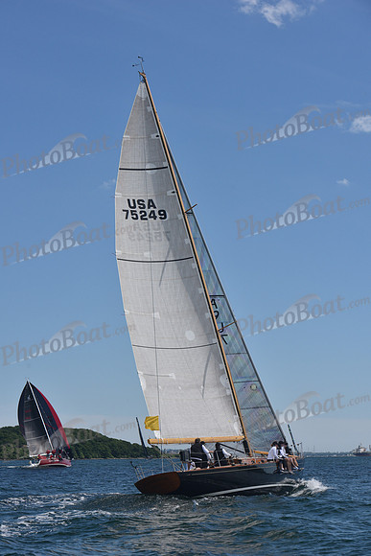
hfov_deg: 17.5
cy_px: 278
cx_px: 186
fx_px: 1205
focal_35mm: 78
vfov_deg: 26.0
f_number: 8
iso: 320
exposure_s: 1/800
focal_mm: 78
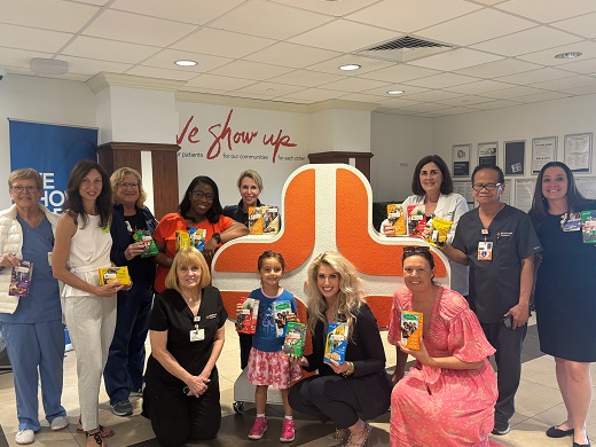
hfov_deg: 60.0
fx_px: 517
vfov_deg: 46.8
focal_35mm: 30
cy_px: 237
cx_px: 295
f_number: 1.6
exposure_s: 1/60
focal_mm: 5.96
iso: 200
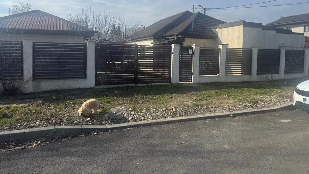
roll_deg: -1.0
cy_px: 60
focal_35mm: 27
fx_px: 221
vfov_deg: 42.4
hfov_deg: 69.8
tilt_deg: -2.9
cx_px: 153
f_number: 1.78
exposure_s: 1/4950
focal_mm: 6.76
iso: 80
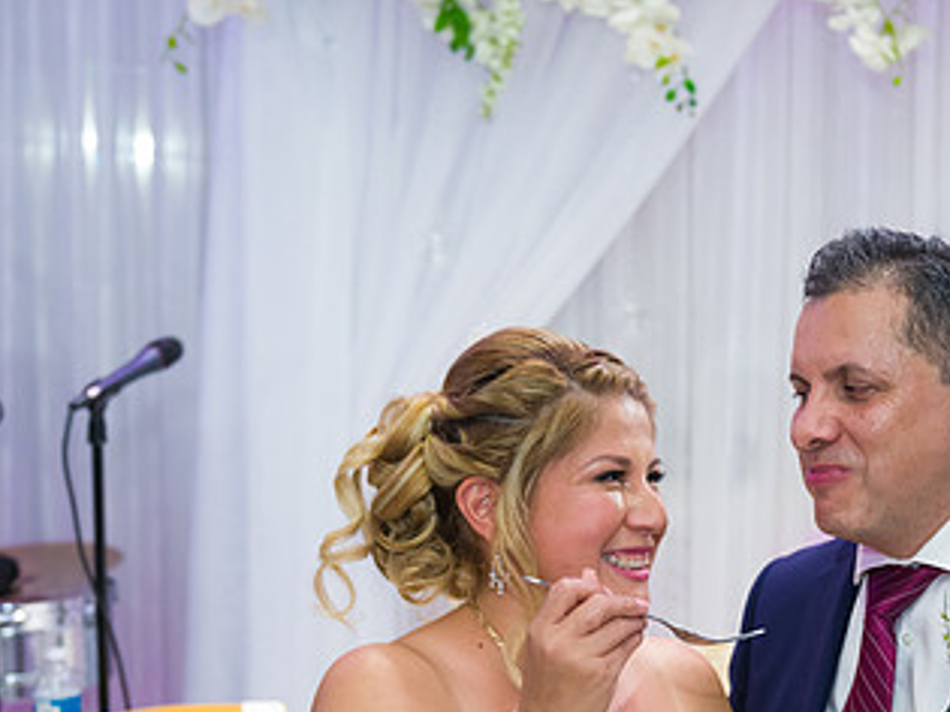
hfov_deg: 26.8
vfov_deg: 20.9
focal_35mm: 70
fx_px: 1920
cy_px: 457
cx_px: 867
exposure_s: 1/125
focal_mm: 35
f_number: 3.2
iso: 800
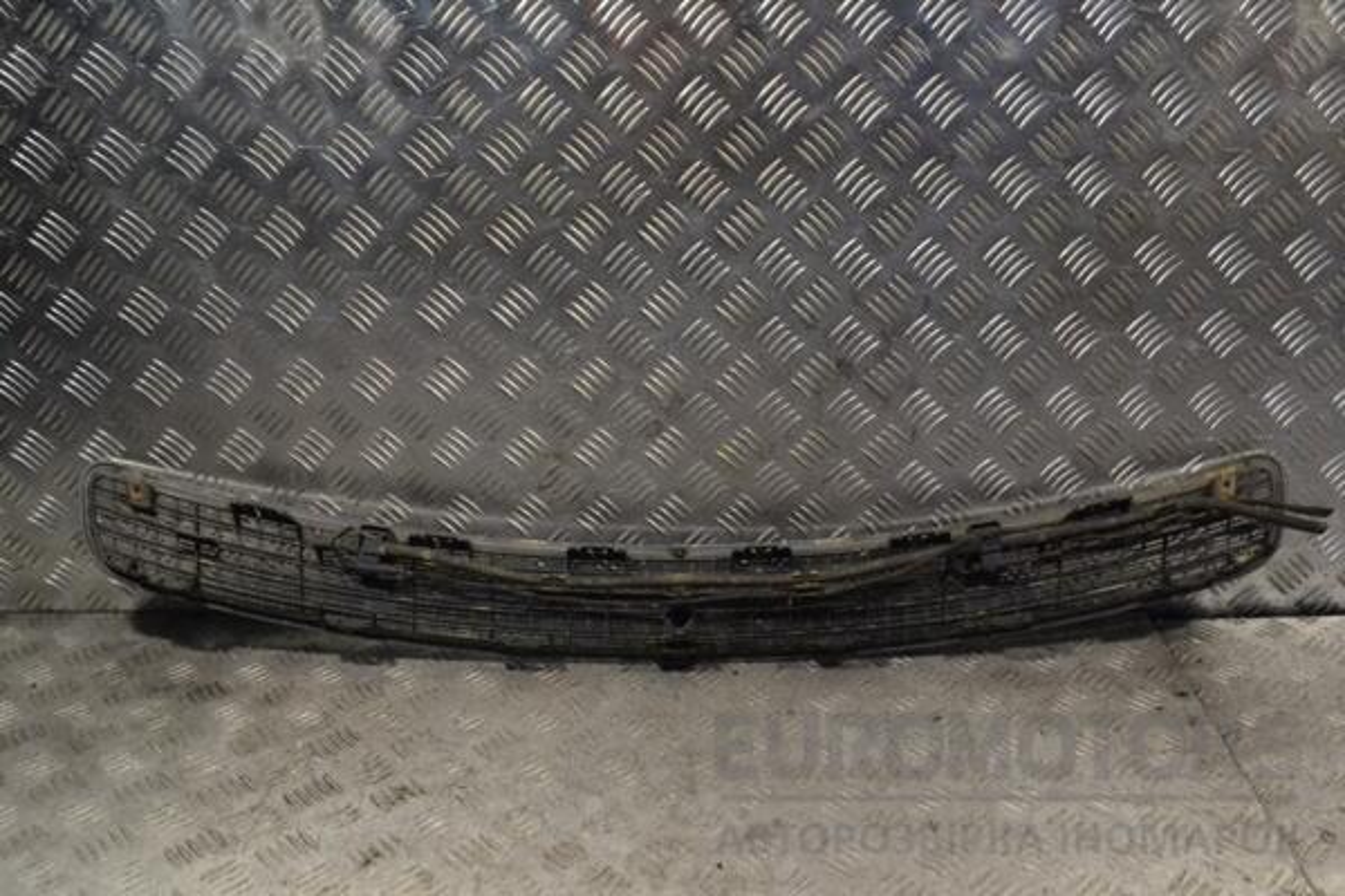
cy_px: 448
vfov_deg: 40.0
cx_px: 672
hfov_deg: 57.2
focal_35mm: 33
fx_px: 1233
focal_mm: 22
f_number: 9
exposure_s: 1/320
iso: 3200
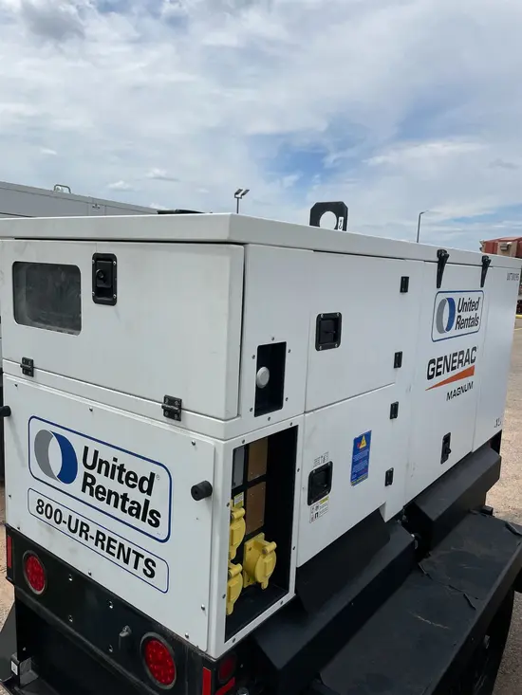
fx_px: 523
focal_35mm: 26
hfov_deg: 53.1
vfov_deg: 67.3
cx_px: 261
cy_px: 348
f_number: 1.6
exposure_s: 1/9804
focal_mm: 4.2
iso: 50
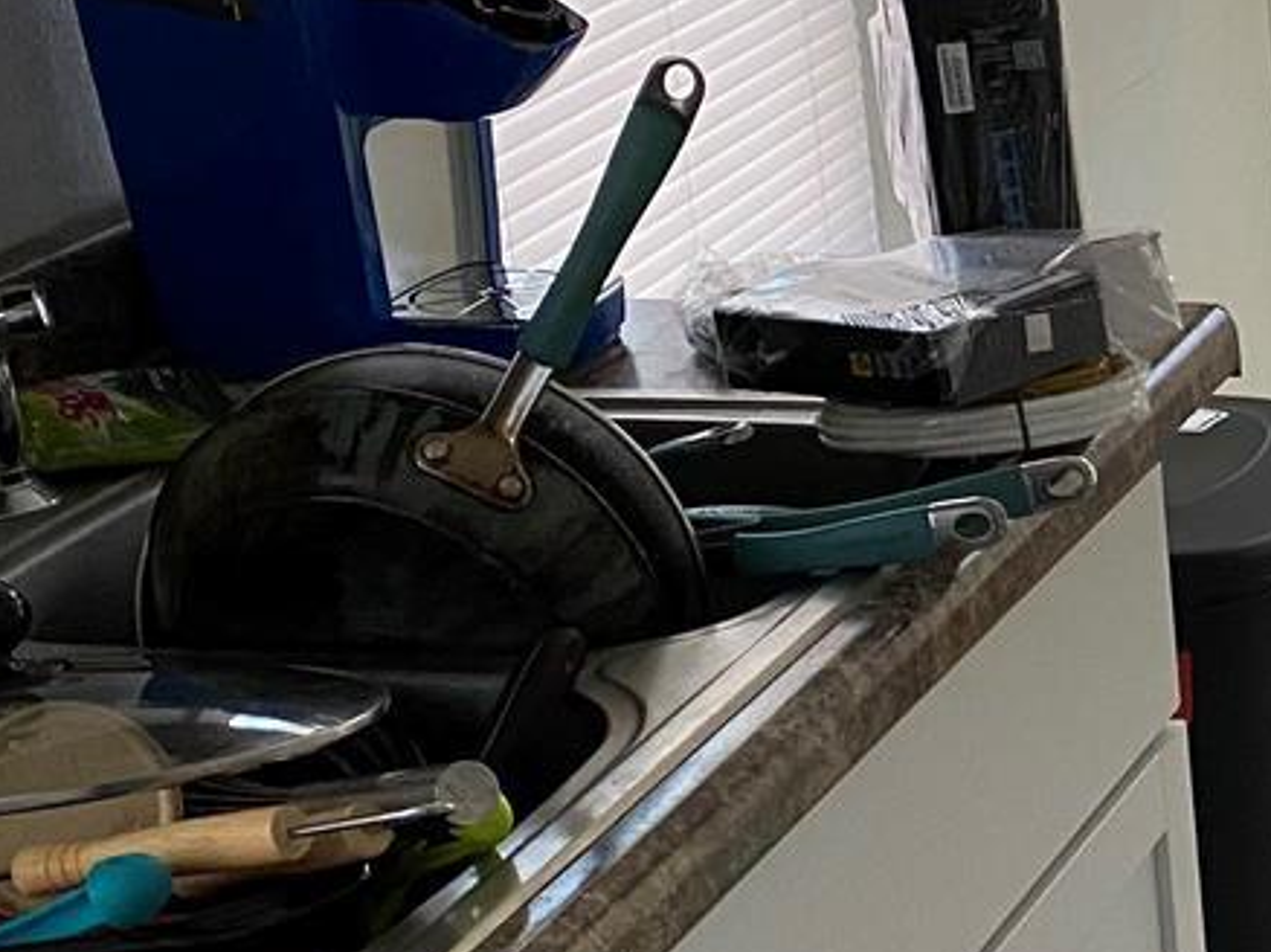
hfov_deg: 18.2
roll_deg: +0.7
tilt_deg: -21.7
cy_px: 647
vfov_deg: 15.5
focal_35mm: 95
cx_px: 1936
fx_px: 3486
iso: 125
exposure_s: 1/93
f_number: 1.8
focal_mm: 4.25
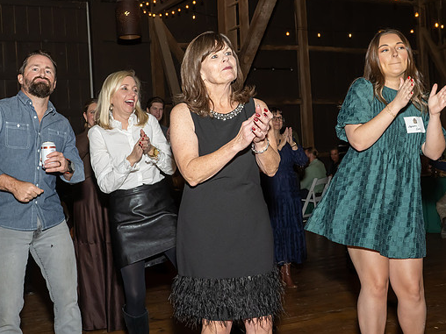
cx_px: 223
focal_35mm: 47
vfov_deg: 30.9
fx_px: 606
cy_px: 148
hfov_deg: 40.4
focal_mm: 24
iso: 640
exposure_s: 1/250
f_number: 8
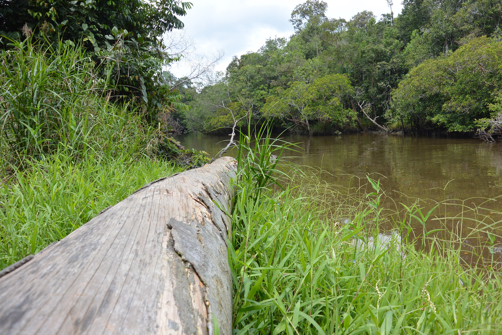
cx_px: 251
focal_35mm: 27
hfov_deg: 67.4
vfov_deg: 47.9
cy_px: 168
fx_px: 376
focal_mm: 10
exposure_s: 1/500
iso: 160
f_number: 5.6
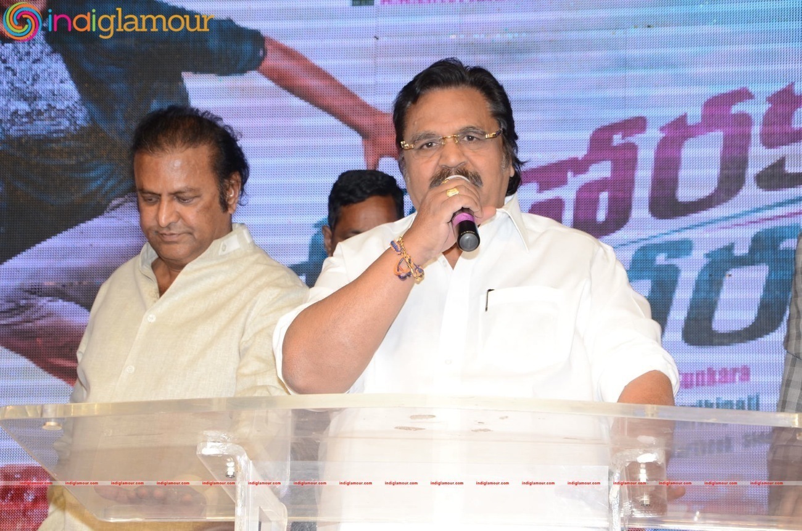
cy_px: 266
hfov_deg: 19.5
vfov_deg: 13.0
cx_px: 401
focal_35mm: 105
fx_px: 2334
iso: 320
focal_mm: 70
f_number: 6.3
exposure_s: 1/125
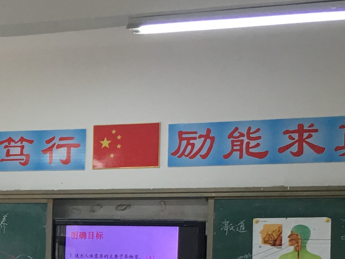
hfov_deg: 16.9
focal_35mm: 112
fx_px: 1116
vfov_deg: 12.9
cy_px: 303
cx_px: -56
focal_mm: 4.15
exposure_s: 1/33
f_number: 2.2
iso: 64
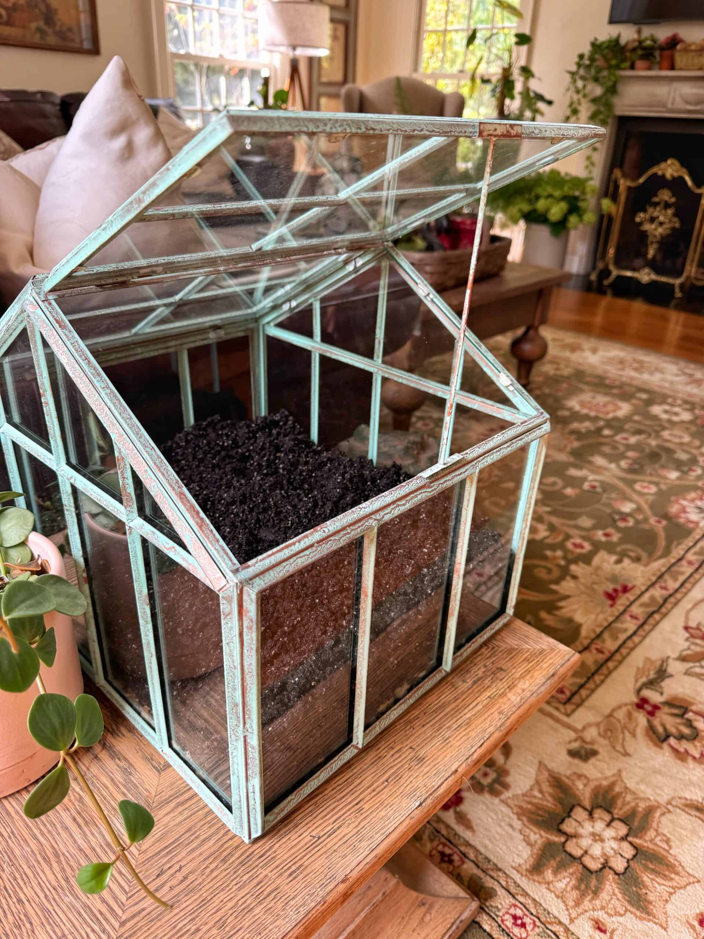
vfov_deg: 71.6
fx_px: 651
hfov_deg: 56.8
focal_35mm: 24
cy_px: 470
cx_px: 352
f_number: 1.78
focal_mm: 6.76
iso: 100
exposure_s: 1/121
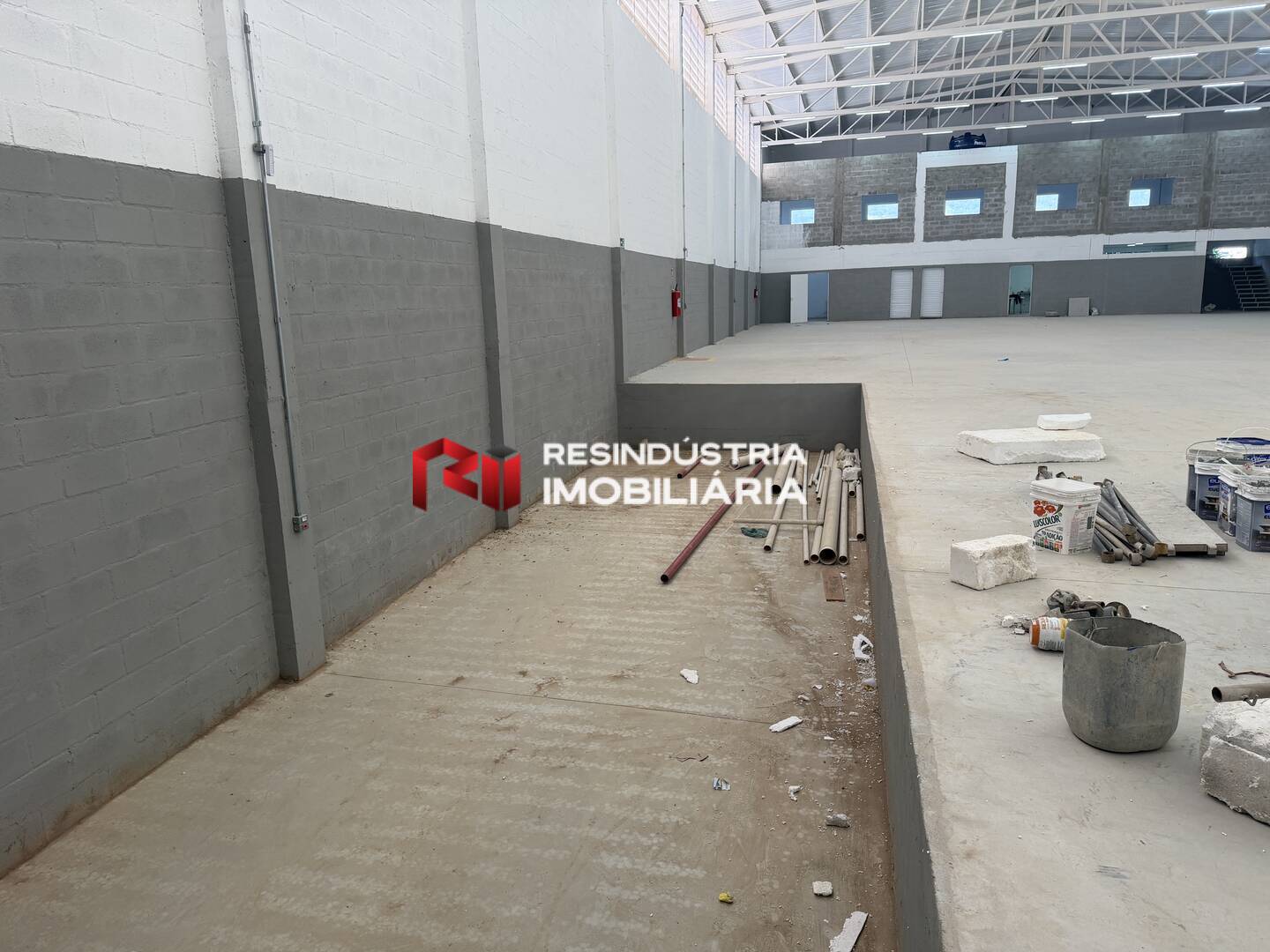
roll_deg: +1.7
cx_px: 635
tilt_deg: -12.5
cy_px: 476
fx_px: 881
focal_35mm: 24
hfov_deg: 71.6
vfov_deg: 56.8
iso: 125
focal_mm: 6.76
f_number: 1.78
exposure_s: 1/148
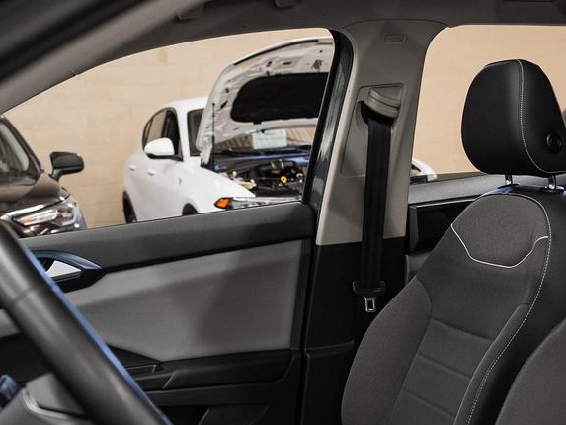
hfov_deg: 32.3
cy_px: 390
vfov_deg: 24.4
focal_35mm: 58
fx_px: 949
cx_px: 456
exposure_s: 1/50
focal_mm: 24
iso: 640
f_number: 3.5
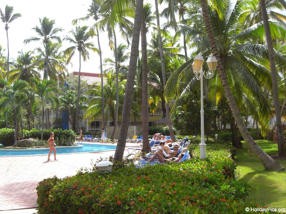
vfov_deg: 37.7
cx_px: 143
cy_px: 107
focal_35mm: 38
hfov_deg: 49.0
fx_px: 314
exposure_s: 1/640
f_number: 2.7
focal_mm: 6.2
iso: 64
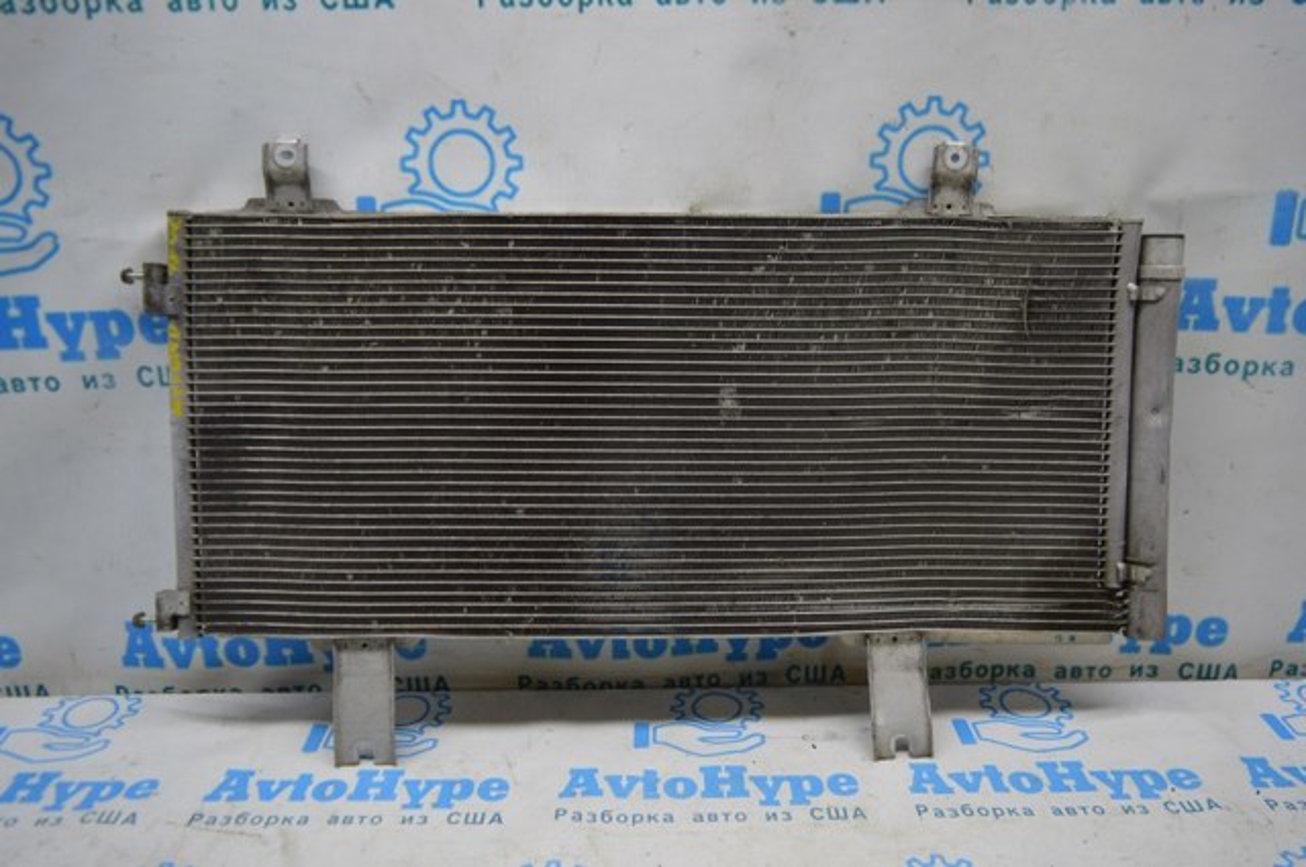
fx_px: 1087
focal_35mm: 30
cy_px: 434
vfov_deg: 43.5
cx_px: 653
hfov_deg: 62.0
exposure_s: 1/60
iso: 400
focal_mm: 20
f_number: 4
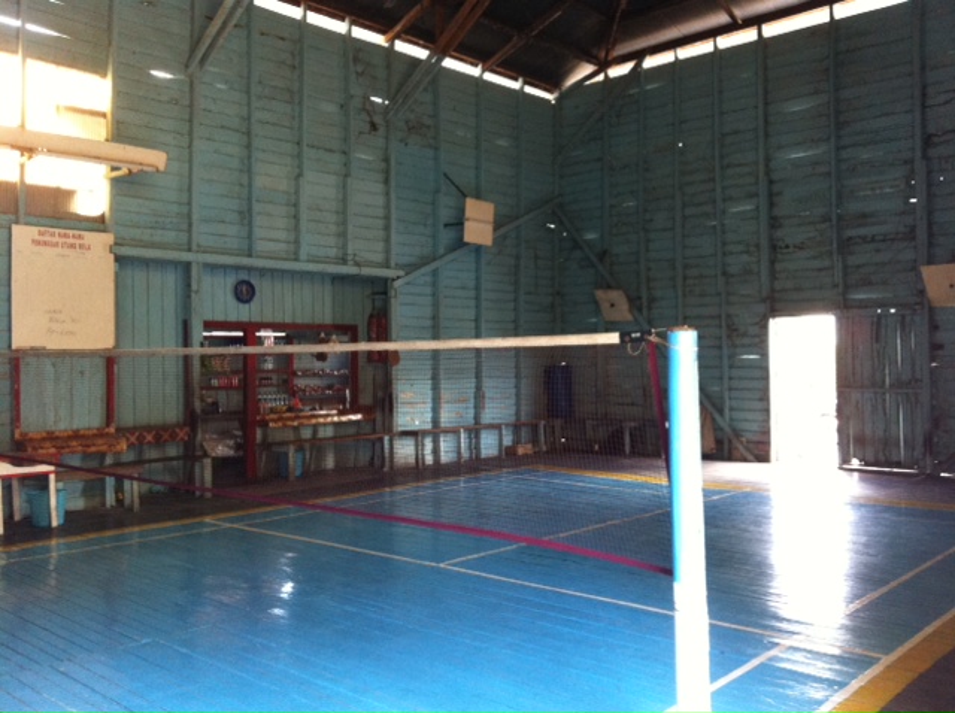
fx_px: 964
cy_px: 356
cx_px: 478
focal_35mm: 35
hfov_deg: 52.7
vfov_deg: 40.6
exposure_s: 1/15
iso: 160
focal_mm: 3.85
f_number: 2.8
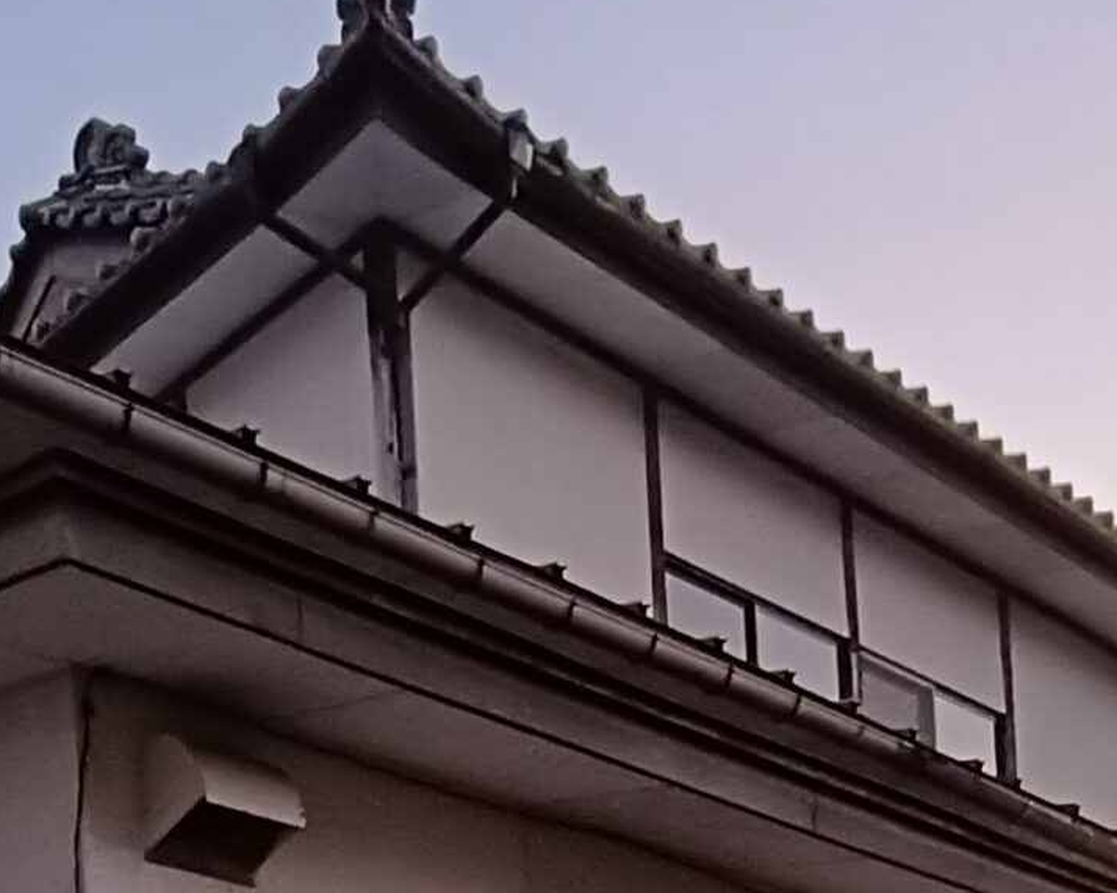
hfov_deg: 33.0
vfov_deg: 21.0
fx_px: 1851
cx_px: 294
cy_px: 1481
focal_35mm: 56
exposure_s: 1/20
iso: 500
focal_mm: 1.68
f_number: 2.2
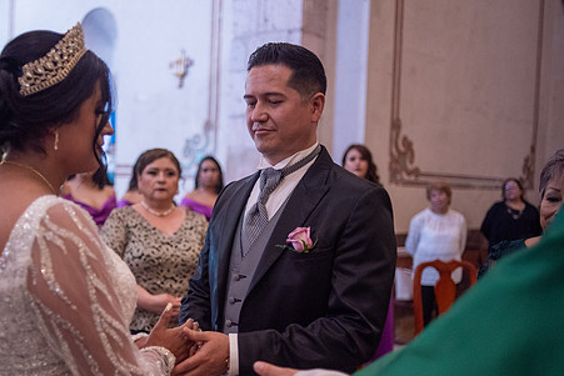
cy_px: 219
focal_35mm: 45
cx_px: 211
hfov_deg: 43.3
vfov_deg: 29.8
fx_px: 705
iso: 2000
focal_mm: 35
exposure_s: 1/250
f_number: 2
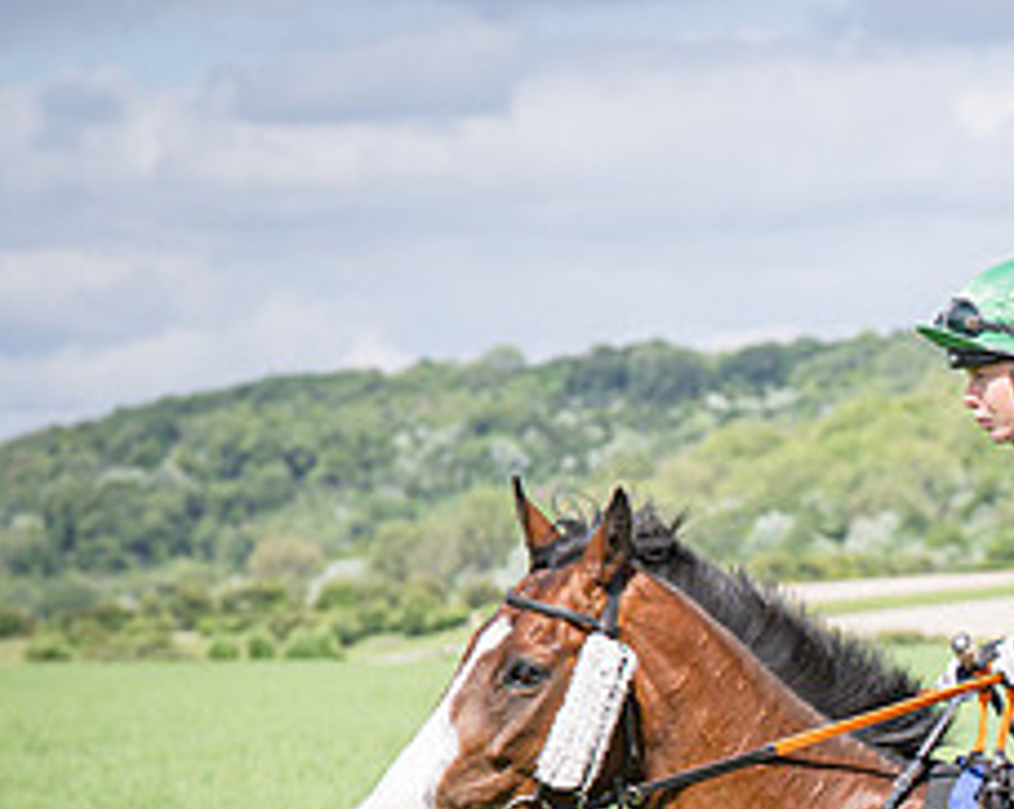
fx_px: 9055
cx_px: 815
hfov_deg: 6.4
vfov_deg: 5.1
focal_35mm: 302
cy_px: 879
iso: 400
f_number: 4
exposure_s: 1/3200
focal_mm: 79
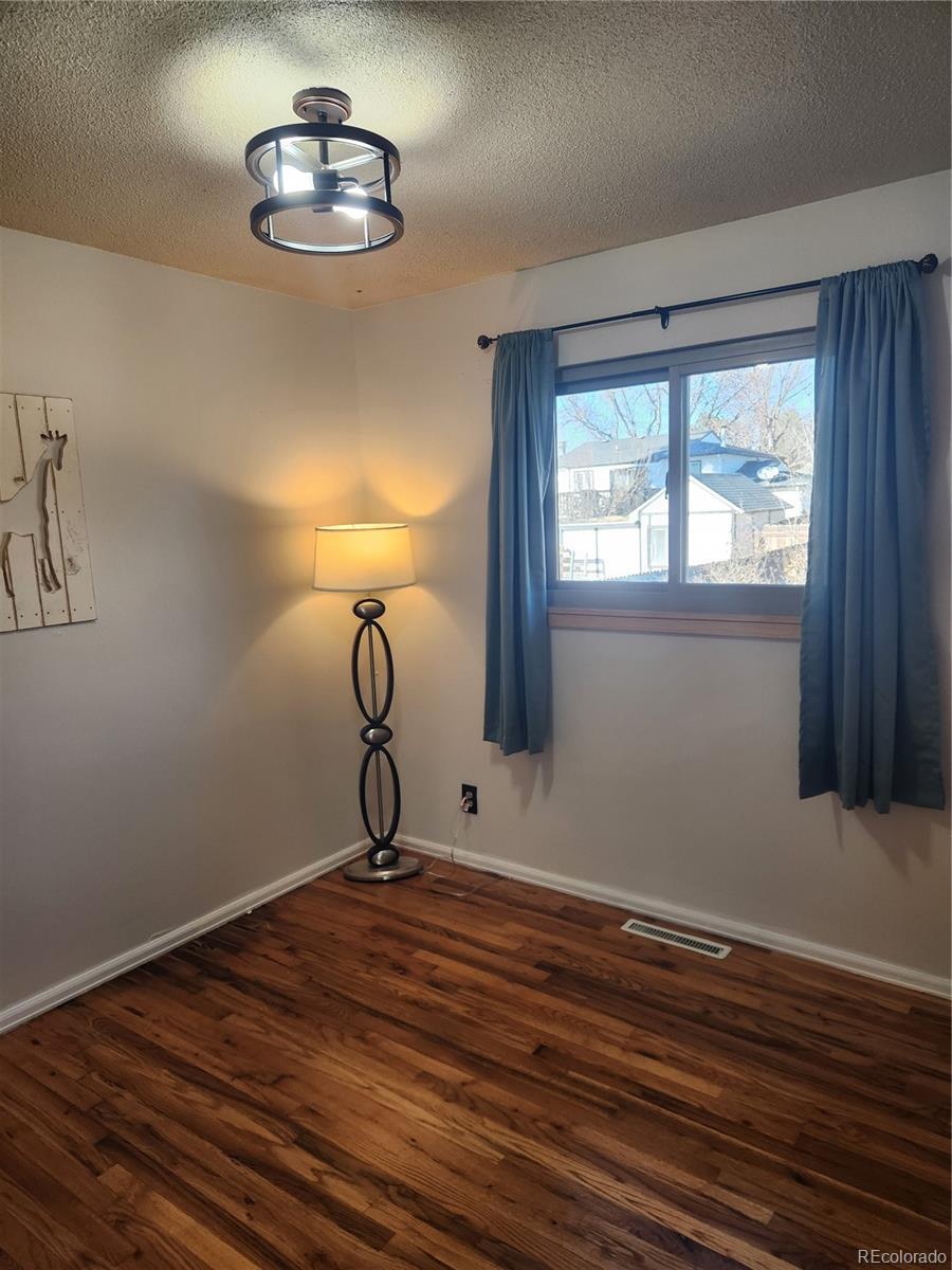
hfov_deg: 58.9
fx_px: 843
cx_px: 476
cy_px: 635
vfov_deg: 73.9
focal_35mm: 23
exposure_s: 1/120
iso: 125
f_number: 1.8
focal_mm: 5.4
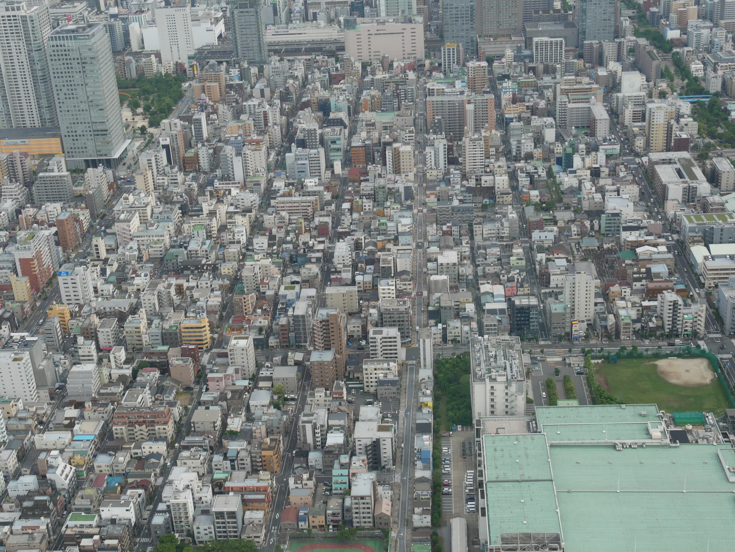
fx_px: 1105
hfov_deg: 36.8
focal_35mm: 52
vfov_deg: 28.1
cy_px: 276
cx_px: 368
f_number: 7.1
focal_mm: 26
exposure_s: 1/250
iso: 200
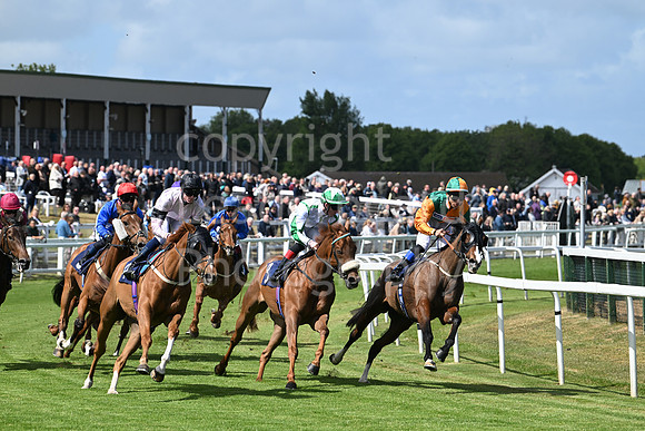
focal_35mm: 190
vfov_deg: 7.2
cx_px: 322
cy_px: 216
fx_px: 3405
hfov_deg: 10.8
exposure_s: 1/2000
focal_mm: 190
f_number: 6.3
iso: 400
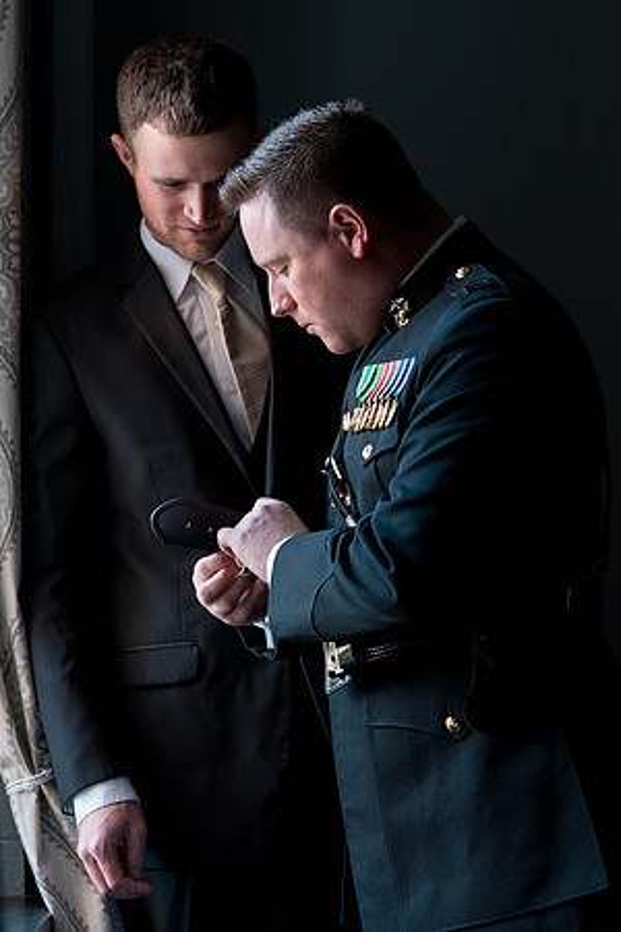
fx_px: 3537
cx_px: 389
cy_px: 462
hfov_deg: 10.0
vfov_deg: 15.0
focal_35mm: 137
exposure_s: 1/100
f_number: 4
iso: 1250
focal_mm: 88
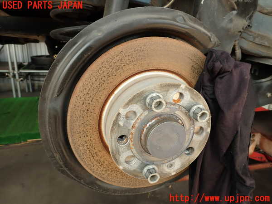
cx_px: 136
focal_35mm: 25
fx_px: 196
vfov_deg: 54.9
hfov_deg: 69.4
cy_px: 102
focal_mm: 4.5
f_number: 2.8
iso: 100
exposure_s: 1/160
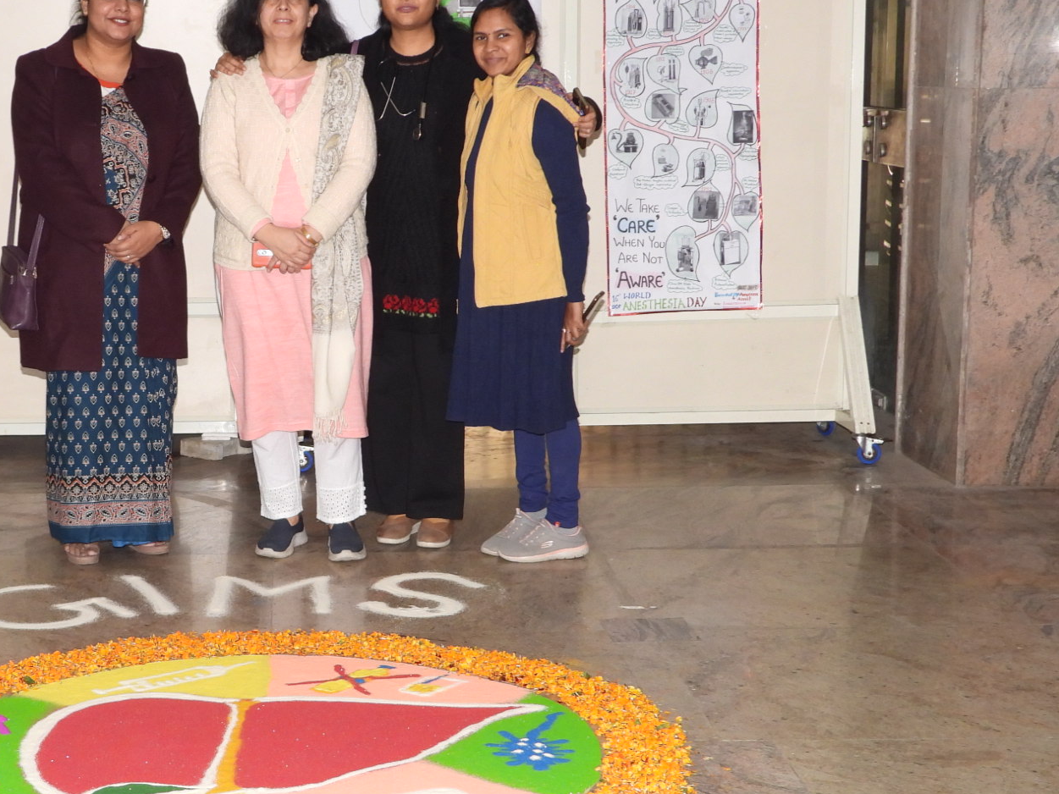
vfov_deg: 21.3
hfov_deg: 27.6
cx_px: 220
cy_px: 470
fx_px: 2111
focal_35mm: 69
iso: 220
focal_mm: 6.8
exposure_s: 1/30
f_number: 3.2
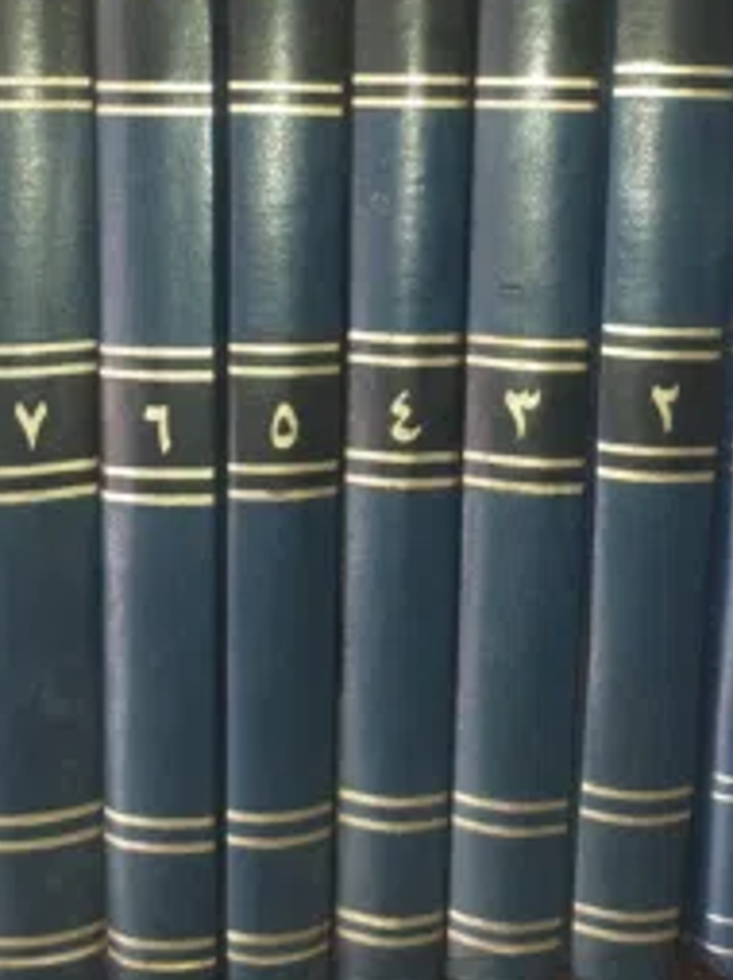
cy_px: 220
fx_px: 1160
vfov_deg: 44.0
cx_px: 363
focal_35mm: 41
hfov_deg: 35.1
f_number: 1.9
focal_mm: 3.6
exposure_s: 1/100
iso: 64
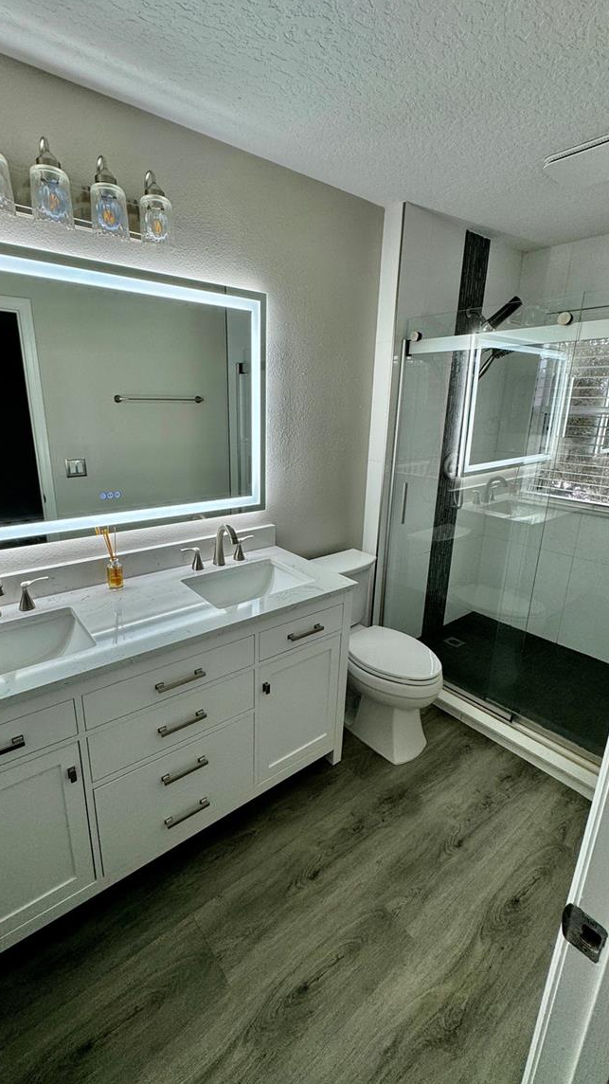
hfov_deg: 66.9
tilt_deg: -16.0
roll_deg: -0.6
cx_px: 279
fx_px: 460
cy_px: 526
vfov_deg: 99.4
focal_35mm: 16
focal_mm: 2.22
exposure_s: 1/99
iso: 100
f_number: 2.2
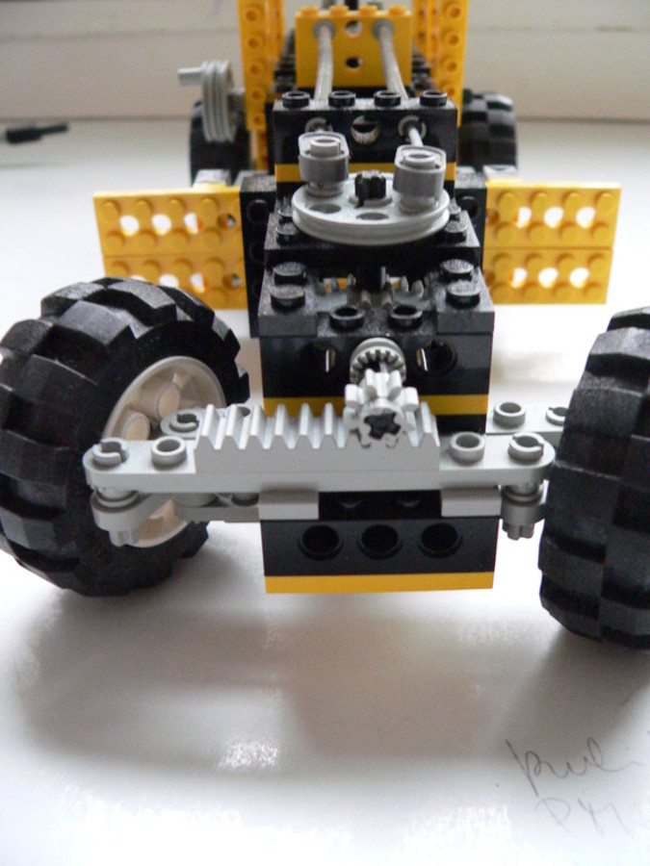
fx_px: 901
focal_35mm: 36
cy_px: 433
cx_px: 325
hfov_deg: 39.7
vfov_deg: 51.4
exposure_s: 1/13
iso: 400
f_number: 2.8
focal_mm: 6
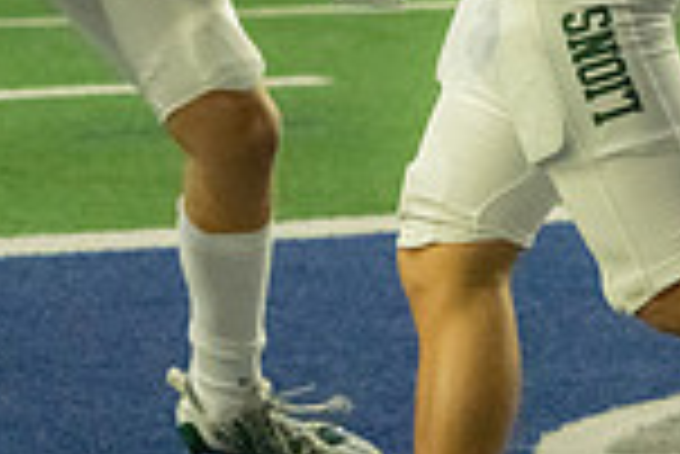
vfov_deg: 3.6
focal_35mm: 384
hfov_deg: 5.4
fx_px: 7260
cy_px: -344
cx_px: 630
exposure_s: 1/1250
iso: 12800
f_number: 4.5
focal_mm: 100
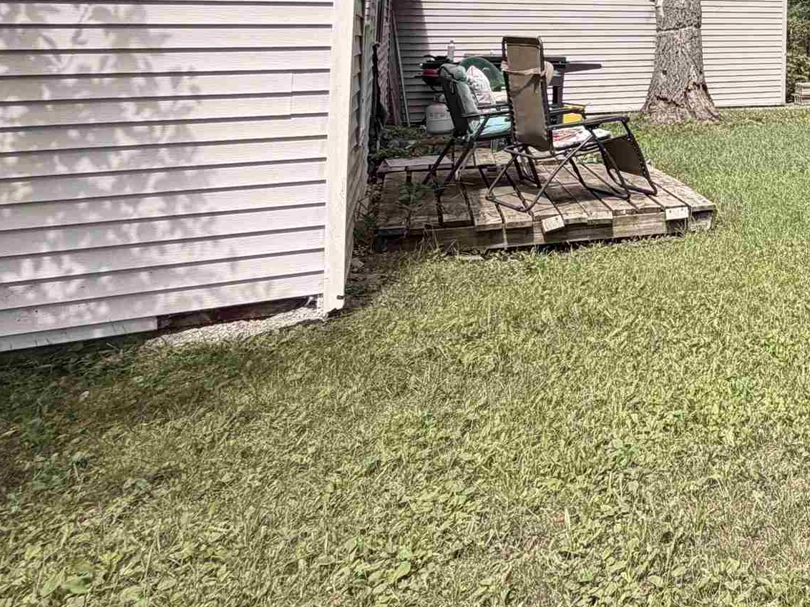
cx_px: 1028
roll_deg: +0.7
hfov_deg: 35.4
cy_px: -24
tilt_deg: +4.6
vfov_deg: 33.8
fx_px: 889
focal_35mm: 38
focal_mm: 2.22
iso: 50
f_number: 2.2
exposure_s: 1/502
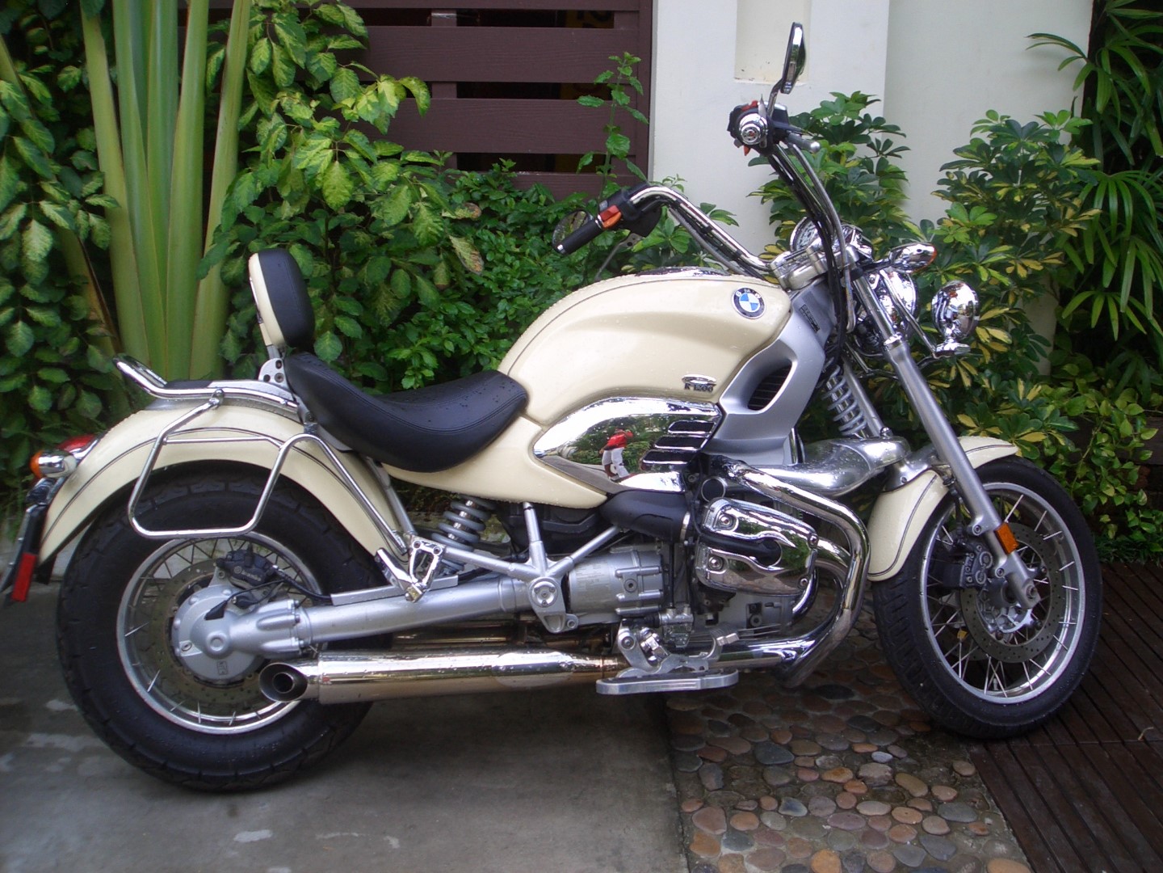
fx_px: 1209
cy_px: 436
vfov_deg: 39.7
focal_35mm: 36
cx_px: 582
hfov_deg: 51.4
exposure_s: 1/60
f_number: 4
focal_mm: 4.8
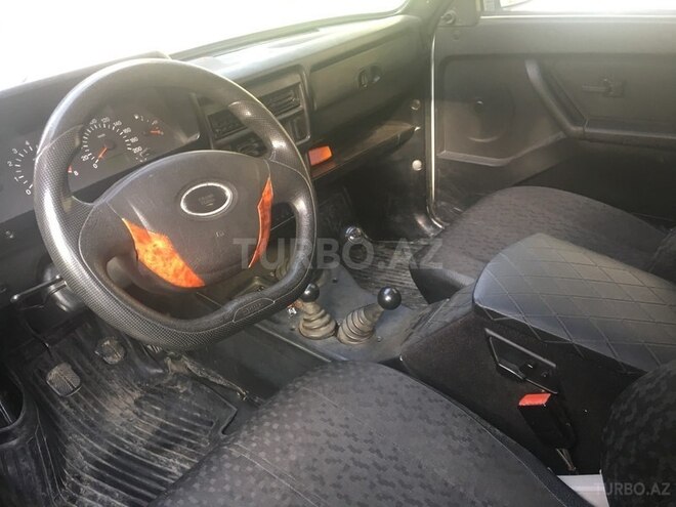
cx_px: 338
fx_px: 566
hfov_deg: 61.7
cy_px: 254
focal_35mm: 29
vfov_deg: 48.2
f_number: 2.2
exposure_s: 1/33
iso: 64
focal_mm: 4.15
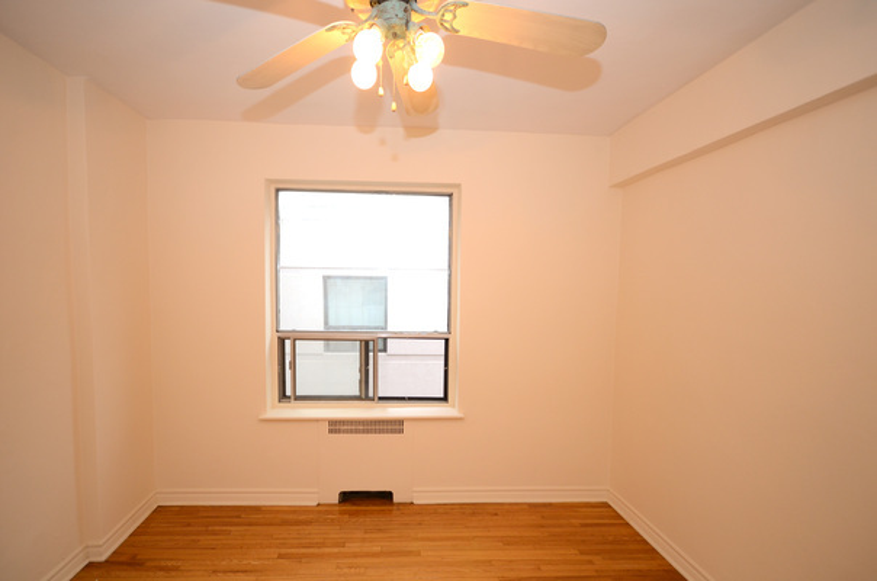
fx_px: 401
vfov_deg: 71.8
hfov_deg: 95.1
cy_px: 290
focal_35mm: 16
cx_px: 438
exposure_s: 1/40
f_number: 4.2
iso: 400
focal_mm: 11
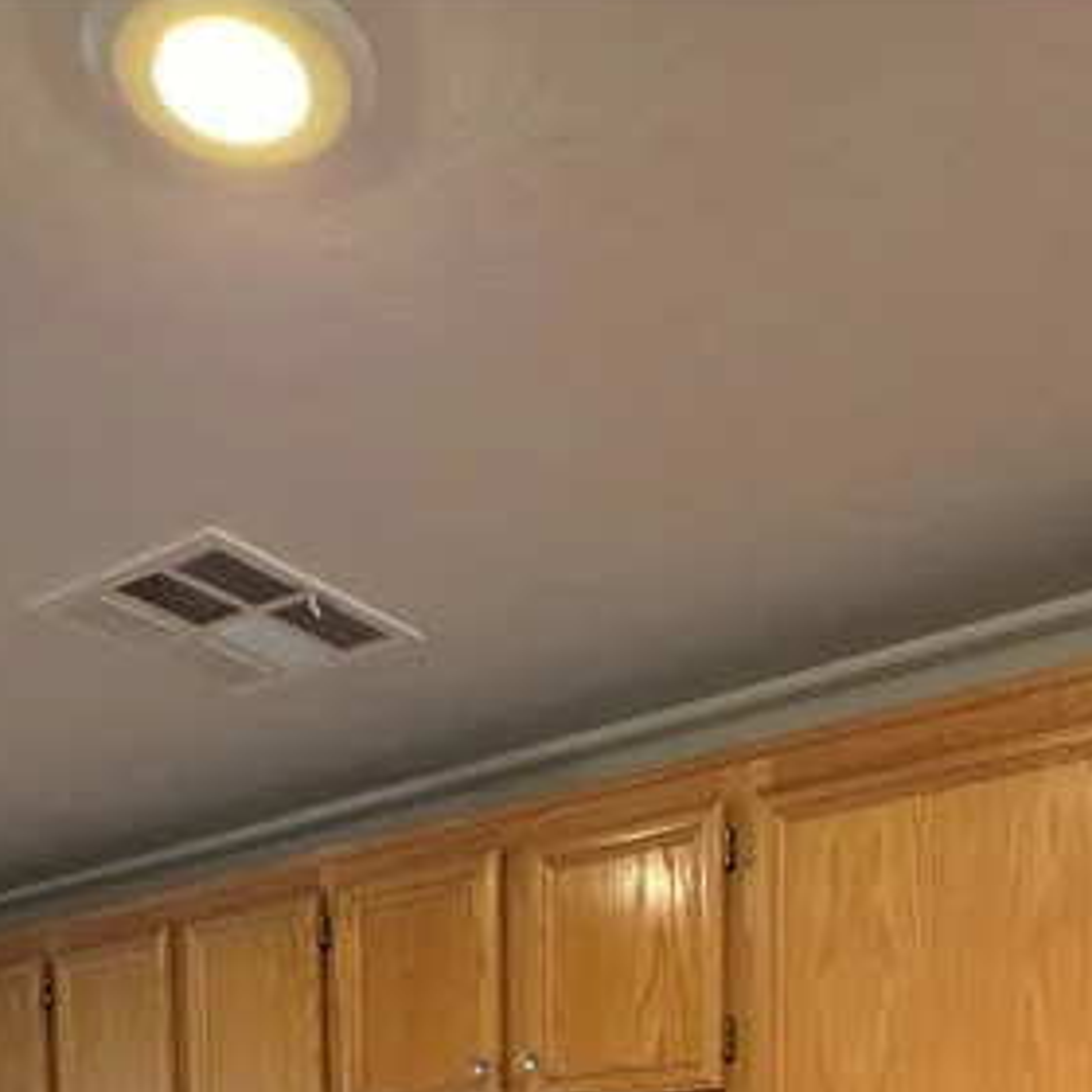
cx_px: 601
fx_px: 1499
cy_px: 1478
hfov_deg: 40.0
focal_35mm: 42
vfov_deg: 30.2
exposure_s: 1/60
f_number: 1.9
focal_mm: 2.2
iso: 250
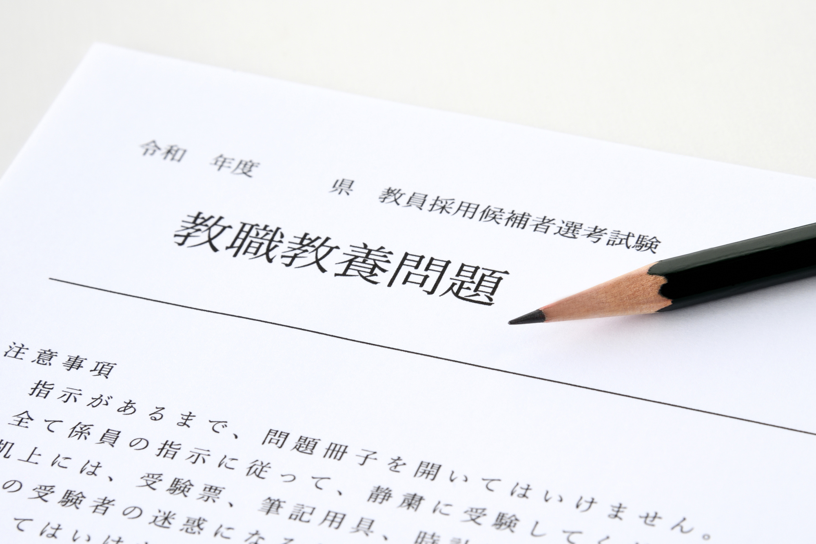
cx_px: 408
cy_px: 272
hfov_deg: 12.8
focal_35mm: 160
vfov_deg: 8.6
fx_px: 3626
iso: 640
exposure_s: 1/125
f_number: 14
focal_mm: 160
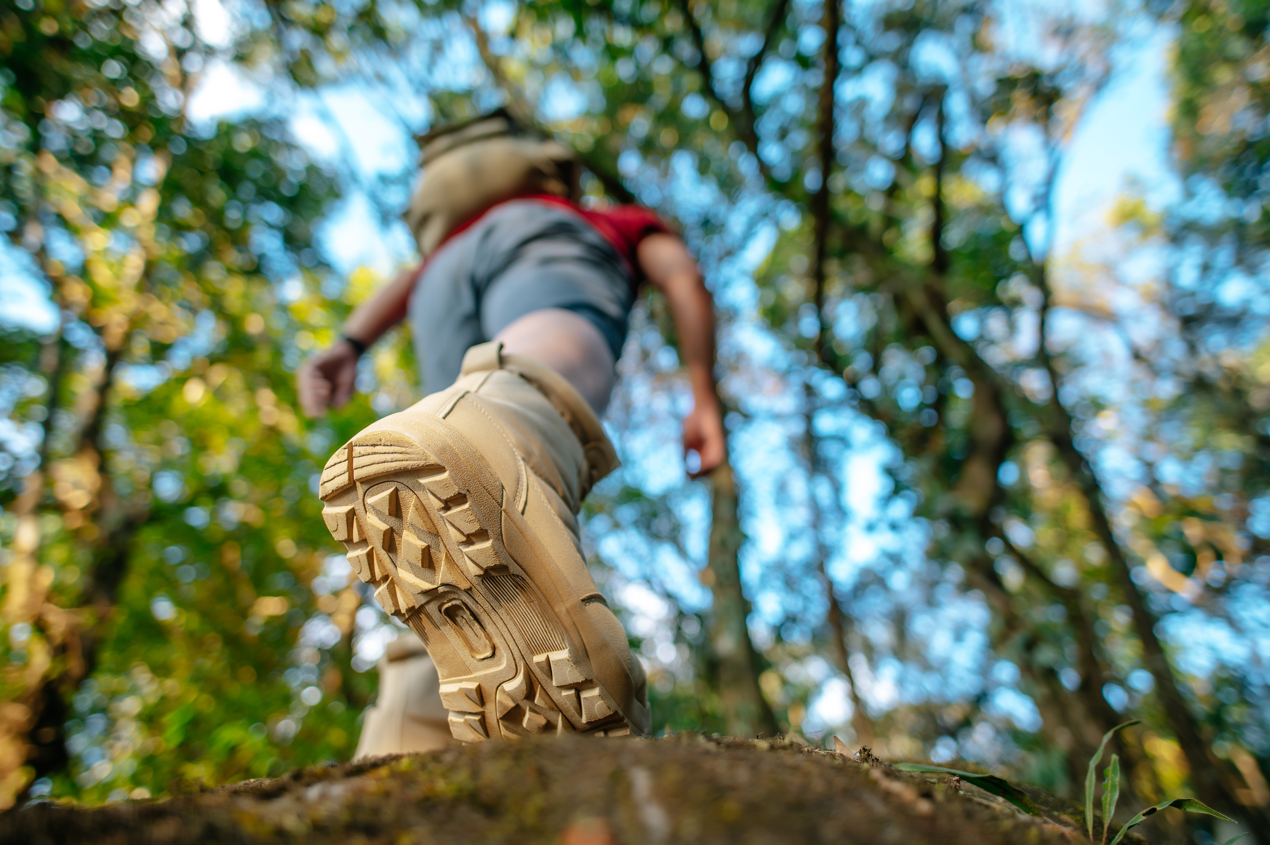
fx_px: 705
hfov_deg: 84.0
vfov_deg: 61.9
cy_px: 422
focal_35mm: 20
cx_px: 635
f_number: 2
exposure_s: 1/160
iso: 100
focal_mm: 20
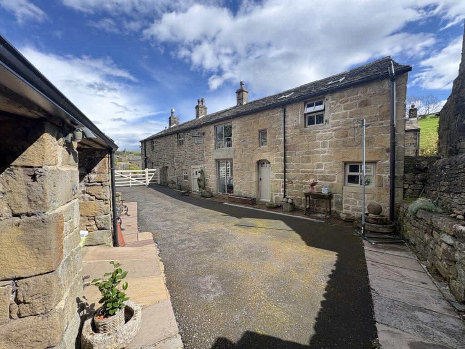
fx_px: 188
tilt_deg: -2.3
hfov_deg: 102.1
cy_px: 174
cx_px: 232
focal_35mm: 14
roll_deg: +1.5
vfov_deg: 85.7
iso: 64
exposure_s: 1/944
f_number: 2.2
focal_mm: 2.22
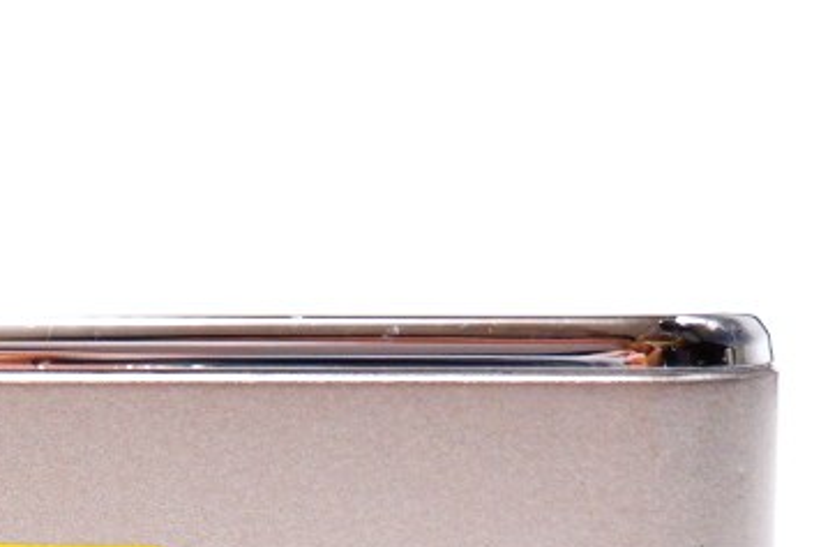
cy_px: 787
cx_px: -242
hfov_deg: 11.3
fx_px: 4035
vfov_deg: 7.6
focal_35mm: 177
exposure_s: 1/42
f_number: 4.5
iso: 500
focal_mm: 28
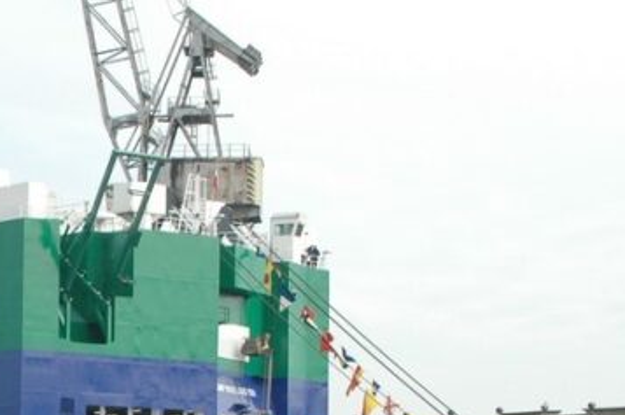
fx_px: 2313
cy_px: 470
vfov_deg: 10.1
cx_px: -112
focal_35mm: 133
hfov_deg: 14.9
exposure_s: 1/160
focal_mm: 31
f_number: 11
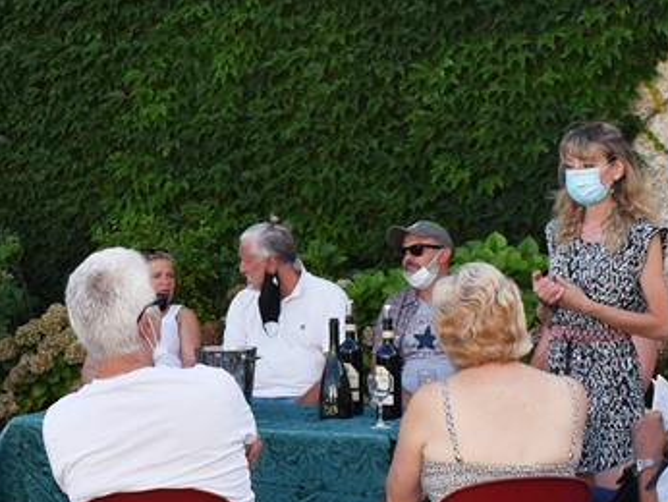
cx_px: -48
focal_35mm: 100
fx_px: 1931
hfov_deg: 18.9
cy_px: 214
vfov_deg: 14.8
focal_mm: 20
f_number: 5.6
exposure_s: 1/200
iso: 100
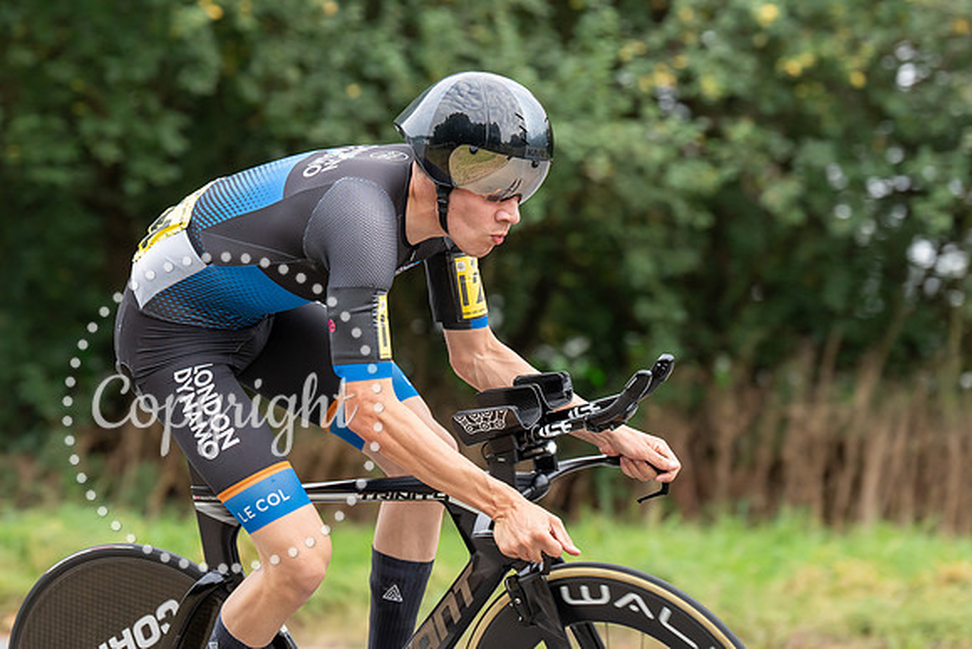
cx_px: 316
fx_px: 4992
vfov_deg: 7.4
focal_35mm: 185
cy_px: 211
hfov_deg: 11.1
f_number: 4
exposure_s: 1/1000
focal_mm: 137
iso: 1000
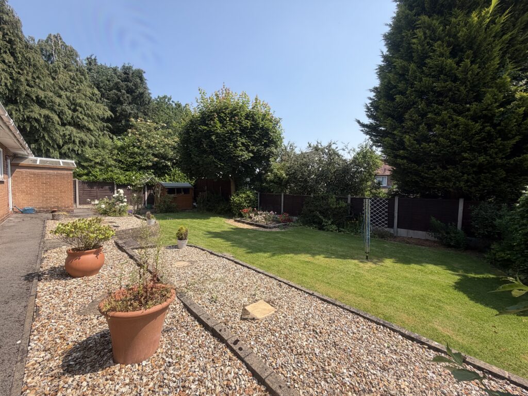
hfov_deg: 102.1
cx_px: 264
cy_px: 198
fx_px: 214
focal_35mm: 14
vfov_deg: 85.7
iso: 32
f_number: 2.2
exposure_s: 1/770
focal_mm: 2.22
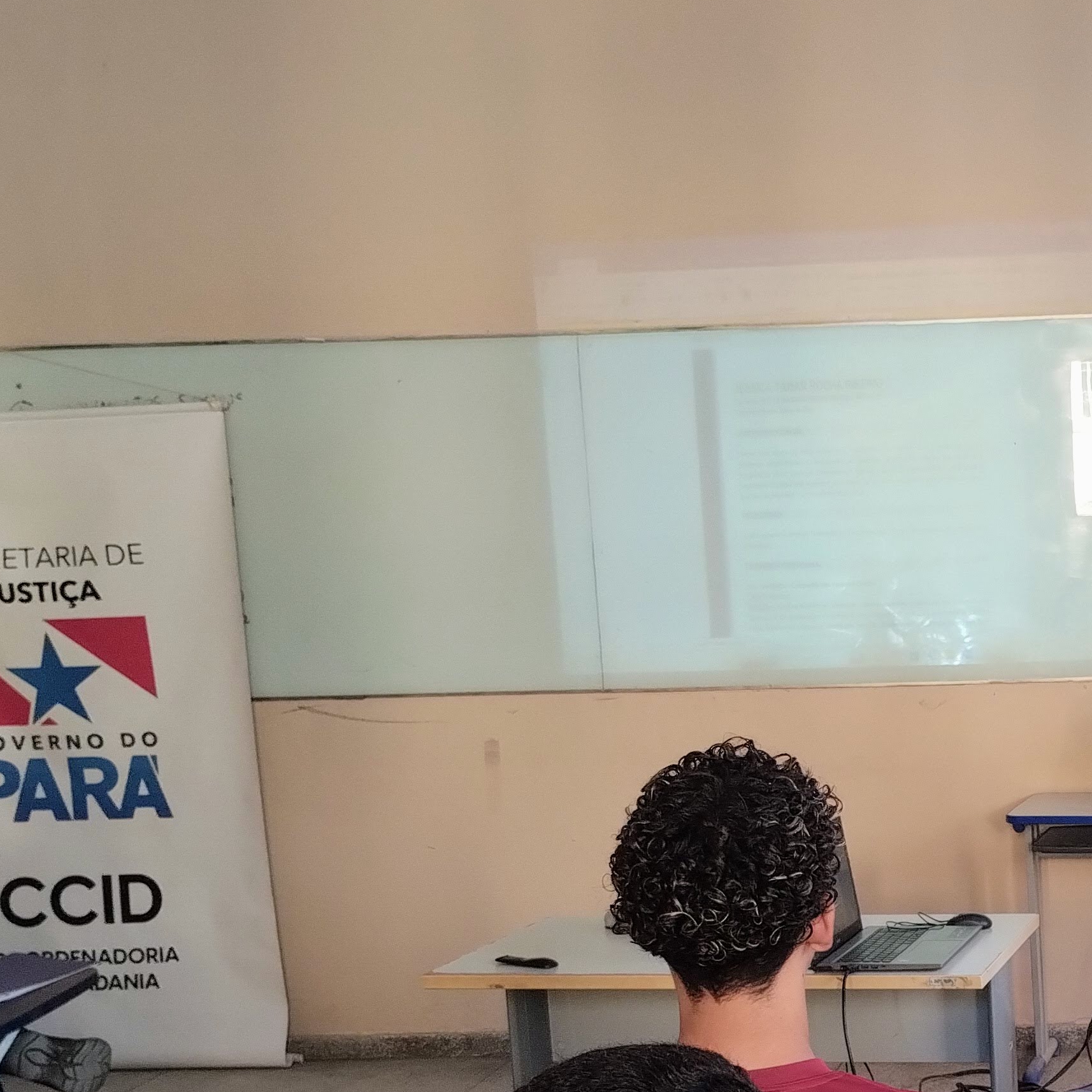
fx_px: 2106
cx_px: 1101
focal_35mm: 59
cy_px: 928
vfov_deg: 28.2
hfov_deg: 27.4
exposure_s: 1/24
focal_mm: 4.27
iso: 456
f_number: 1.8
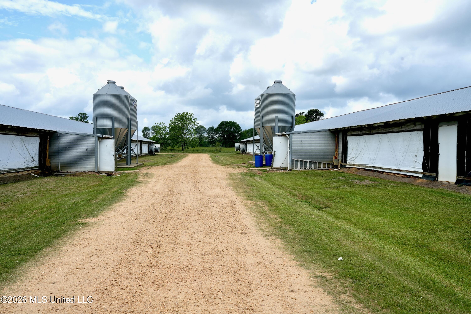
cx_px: 236
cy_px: 157
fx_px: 445
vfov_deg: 38.9
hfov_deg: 55.8
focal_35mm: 34
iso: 320
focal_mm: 34
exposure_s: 1/400
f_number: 11
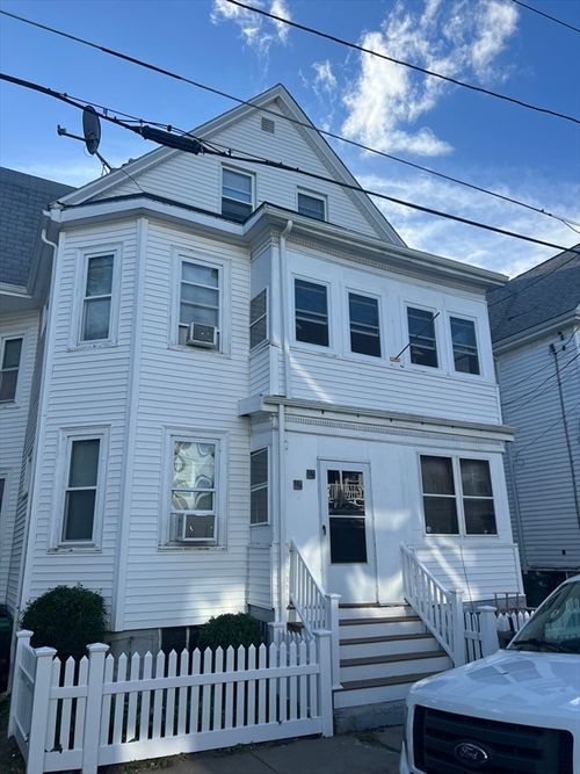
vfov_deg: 67.3
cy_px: 387
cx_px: 290
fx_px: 581
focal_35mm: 26
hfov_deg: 53.0
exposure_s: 1/2632
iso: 50
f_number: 1.5
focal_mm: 5.7
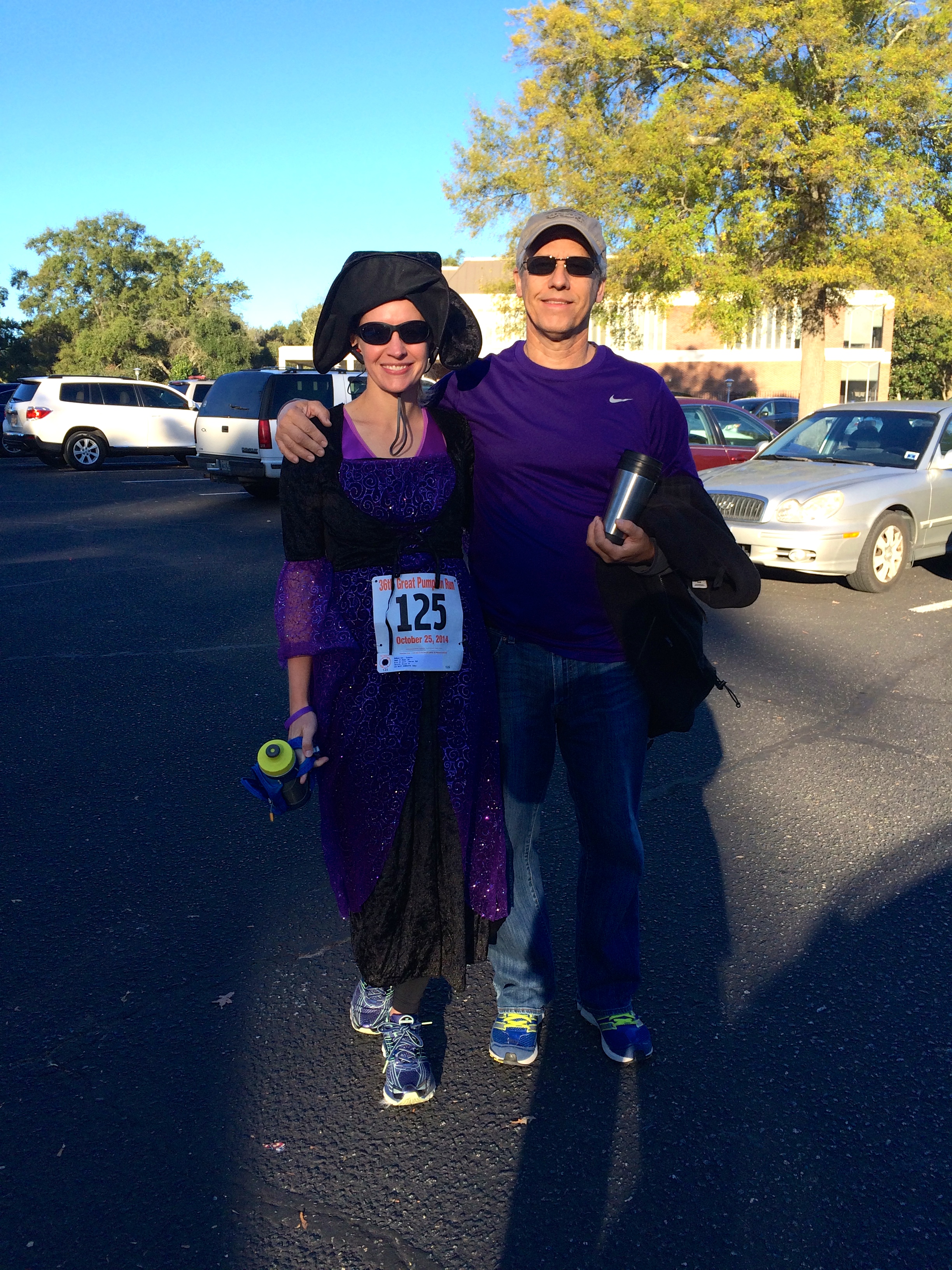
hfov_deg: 48.2
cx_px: 476
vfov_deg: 61.7
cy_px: 635
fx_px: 1063
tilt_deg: -11.2
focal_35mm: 29
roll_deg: -0.2
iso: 32
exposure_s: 1/684
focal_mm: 4.15
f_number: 2.2
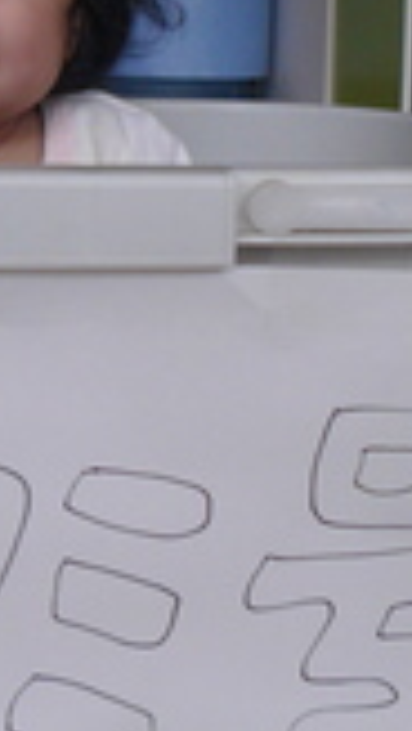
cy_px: 229
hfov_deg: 12.5
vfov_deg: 22.1
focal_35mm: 96
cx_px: 40
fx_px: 1860
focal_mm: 6
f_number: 2.8
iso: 125
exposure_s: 1/30
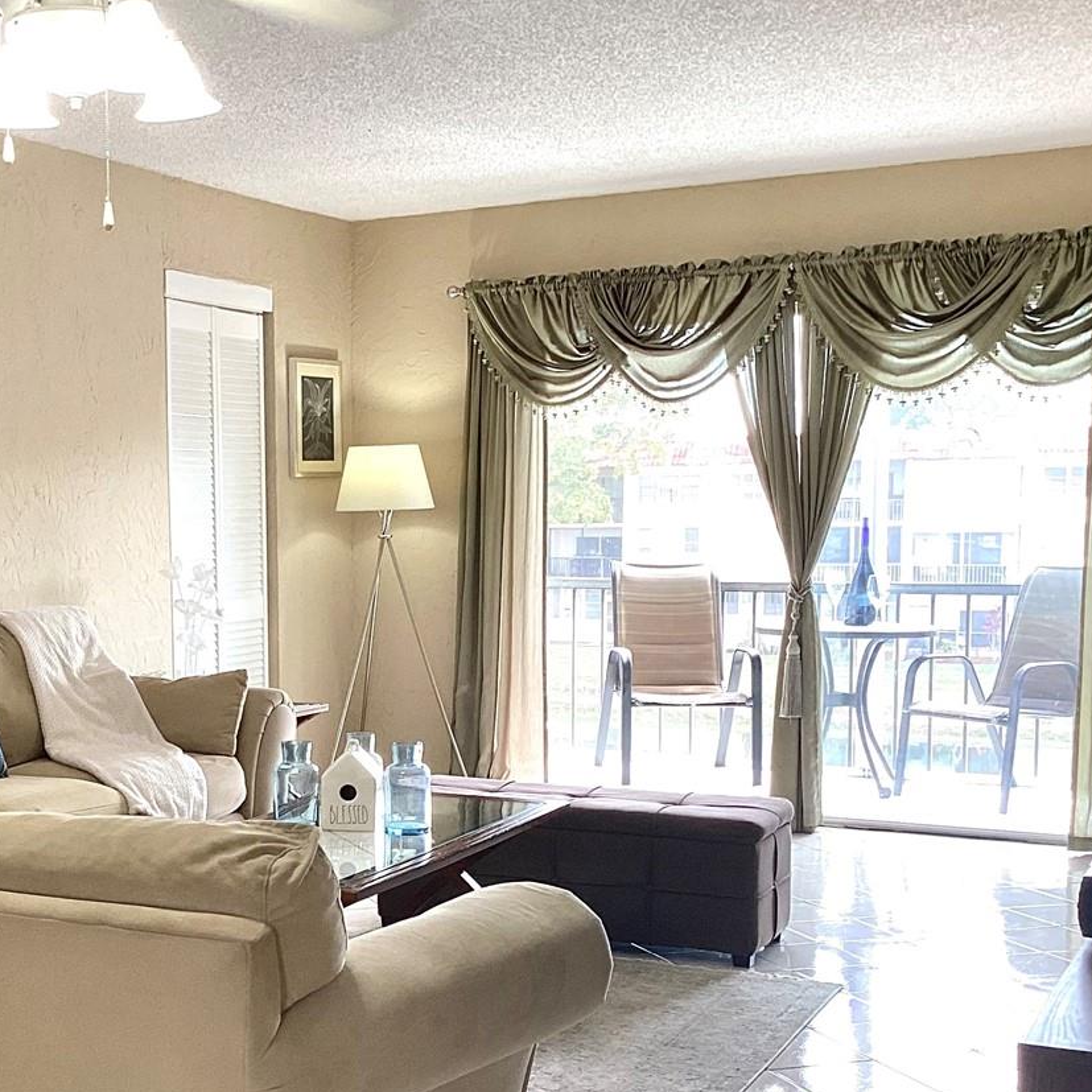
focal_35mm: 53
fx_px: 1892
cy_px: 697
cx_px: 224
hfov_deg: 31.4
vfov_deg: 32.0
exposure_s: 1/50
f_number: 2.4
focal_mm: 3.3
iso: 50
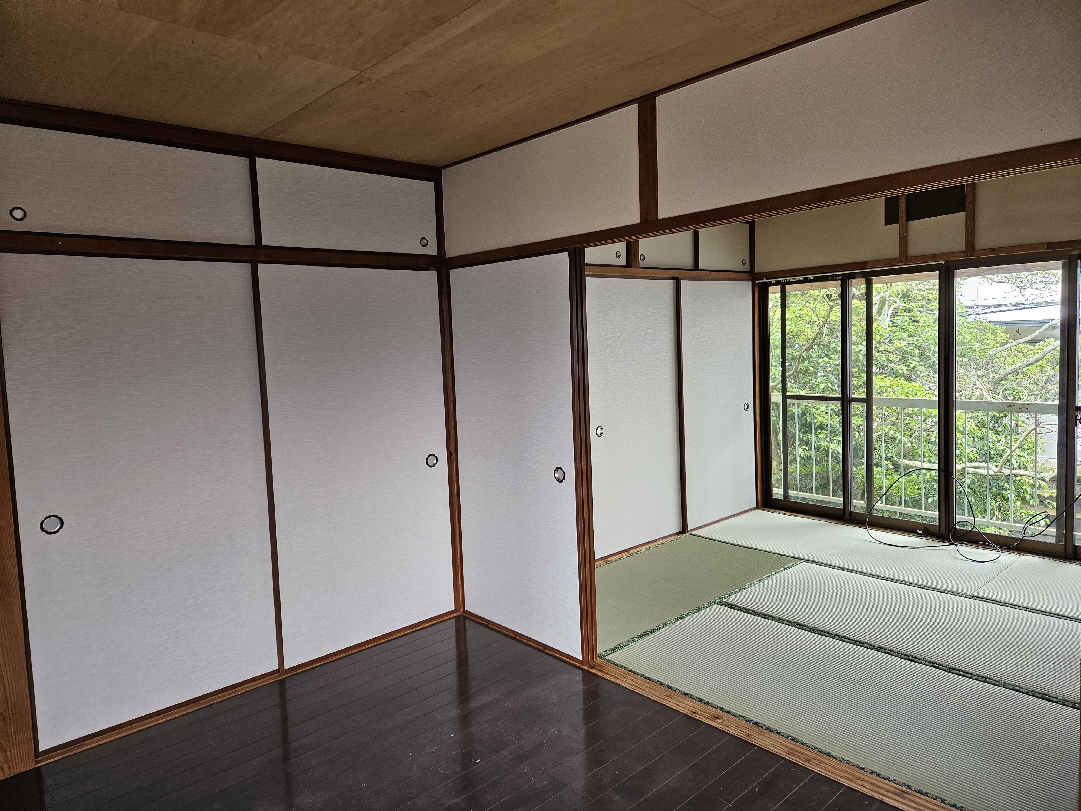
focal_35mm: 23
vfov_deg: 58.9
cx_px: 540
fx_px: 718
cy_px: 406
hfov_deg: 73.9
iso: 125
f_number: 1.8
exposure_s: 1/180
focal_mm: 5.4
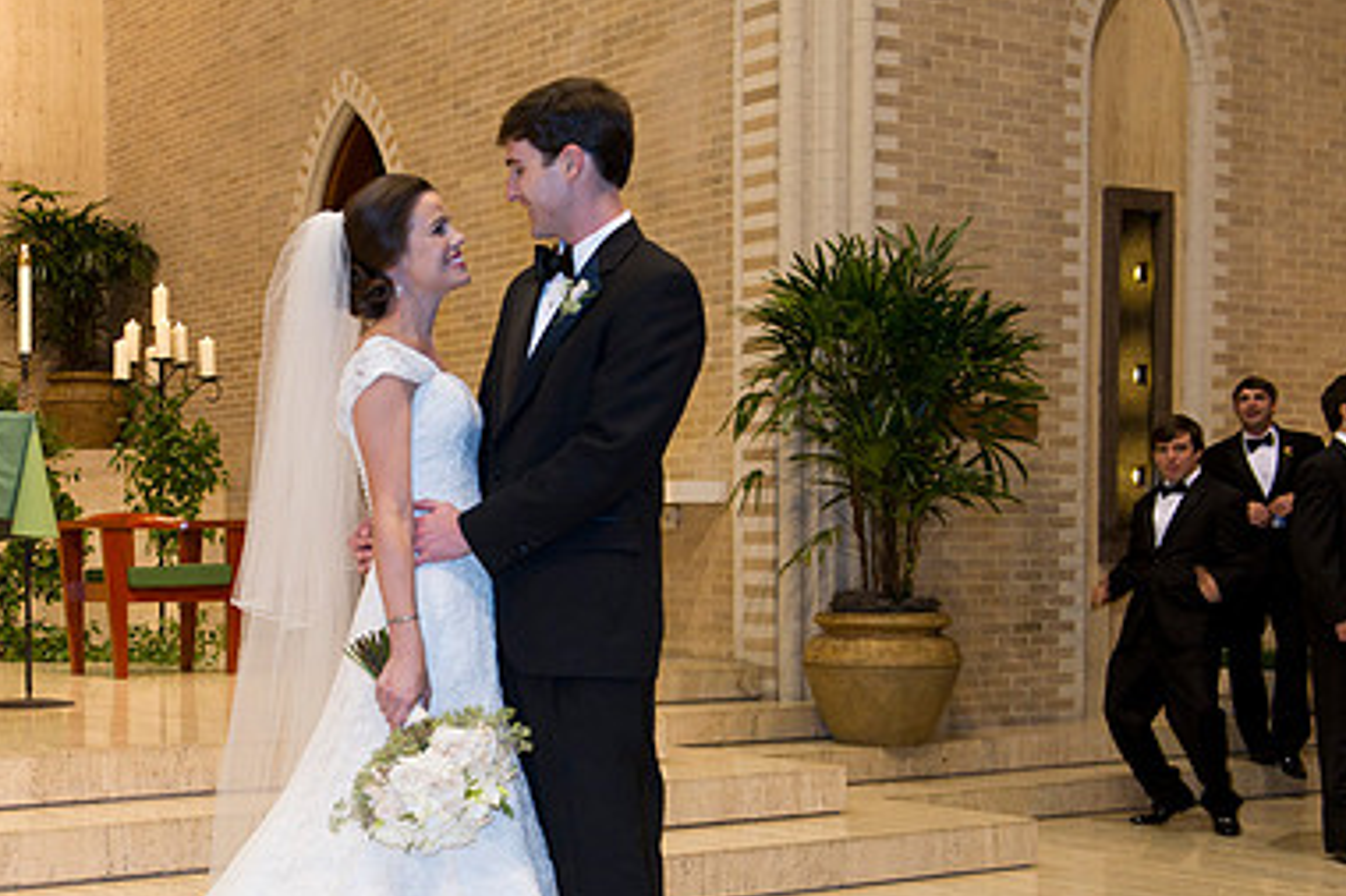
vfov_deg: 23.2
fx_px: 2168
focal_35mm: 58
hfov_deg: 33.8
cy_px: 606
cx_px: 336
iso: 1600
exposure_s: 1/60
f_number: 5
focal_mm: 38
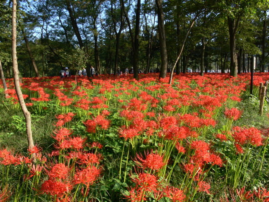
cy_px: 101
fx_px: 272
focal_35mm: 35
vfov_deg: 40.7
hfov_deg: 52.6
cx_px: 134
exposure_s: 1/40
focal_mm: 7.4
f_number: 10
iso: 80
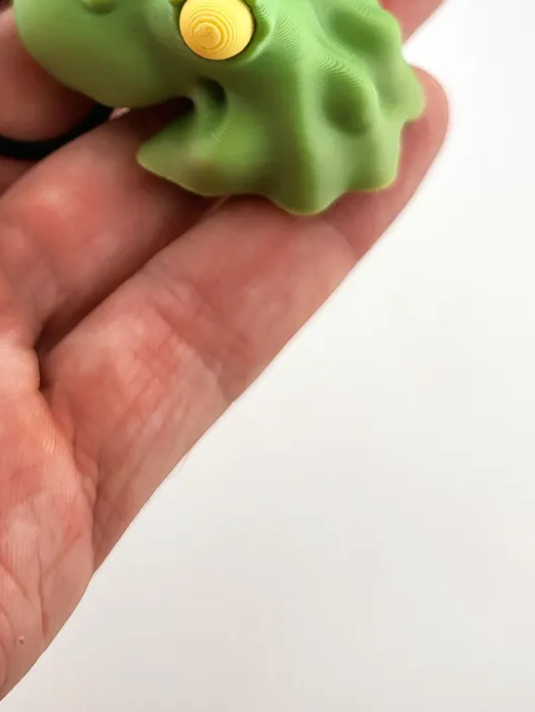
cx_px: 180
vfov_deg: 38.0
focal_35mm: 46
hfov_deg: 31.3
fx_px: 947
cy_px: 52
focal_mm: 5
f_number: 1.8
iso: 40
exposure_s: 1/1000
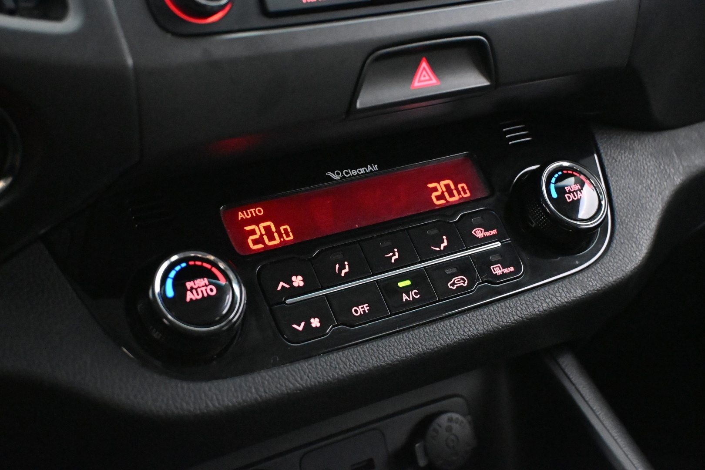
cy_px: 235
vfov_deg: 25.1
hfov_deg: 36.9
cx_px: 352
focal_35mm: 54
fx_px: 1057
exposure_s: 1/30
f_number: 5.3
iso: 12800
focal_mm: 36
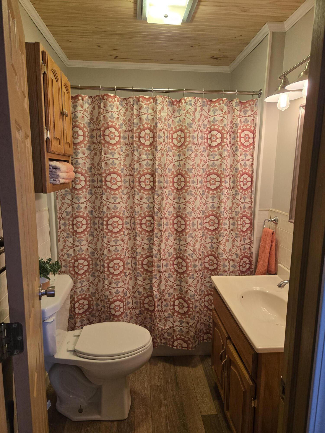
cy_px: 216
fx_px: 288
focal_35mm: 23
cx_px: 162
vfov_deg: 73.9
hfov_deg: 58.9
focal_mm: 5.4
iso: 125
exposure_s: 1/120
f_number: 1.8
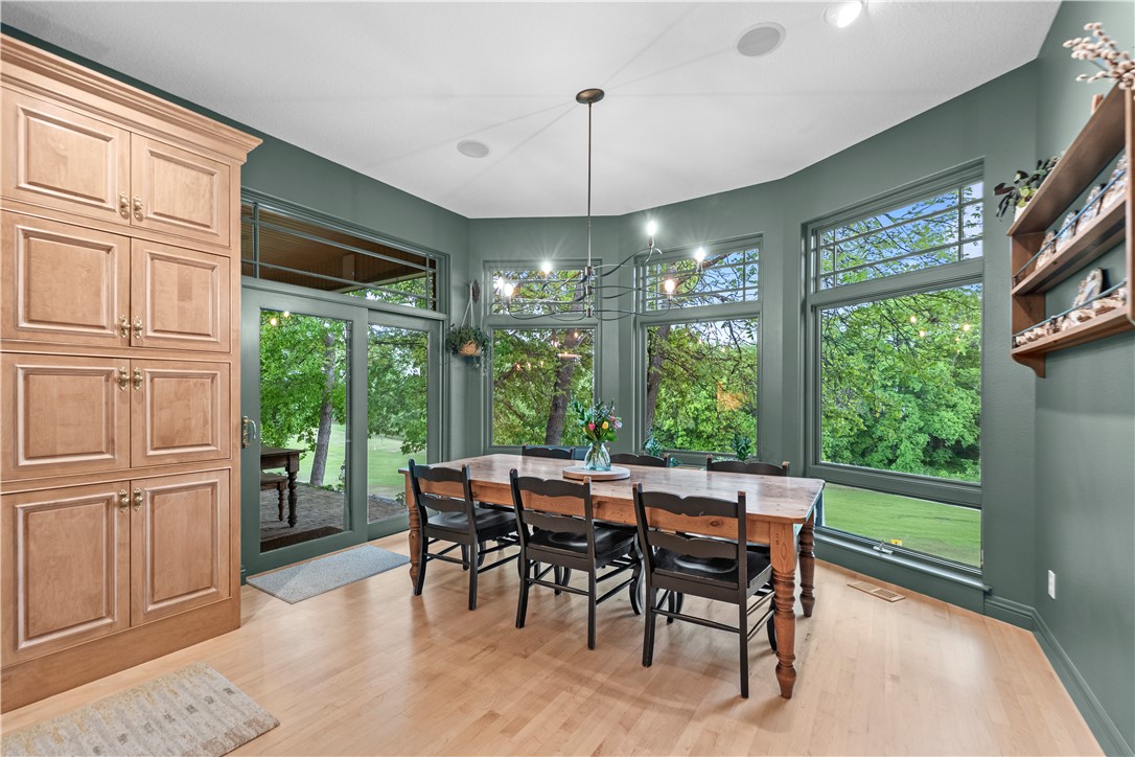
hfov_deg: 100.4
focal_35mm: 15
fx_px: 473
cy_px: 378
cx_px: 568
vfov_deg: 77.3
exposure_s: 1/5
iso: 1000
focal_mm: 15
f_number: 7.1
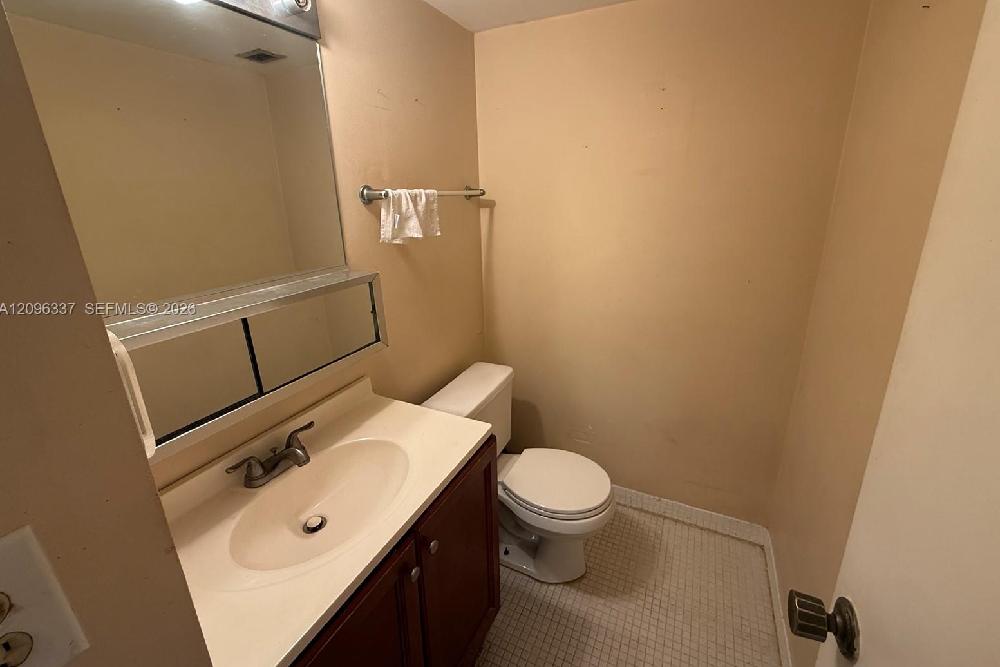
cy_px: 310
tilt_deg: -16.6
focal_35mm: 15
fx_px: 417
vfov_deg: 77.2
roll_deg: +1.1
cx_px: 511
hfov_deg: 100.4
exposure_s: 1/120
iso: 125
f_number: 2.2
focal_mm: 2.22
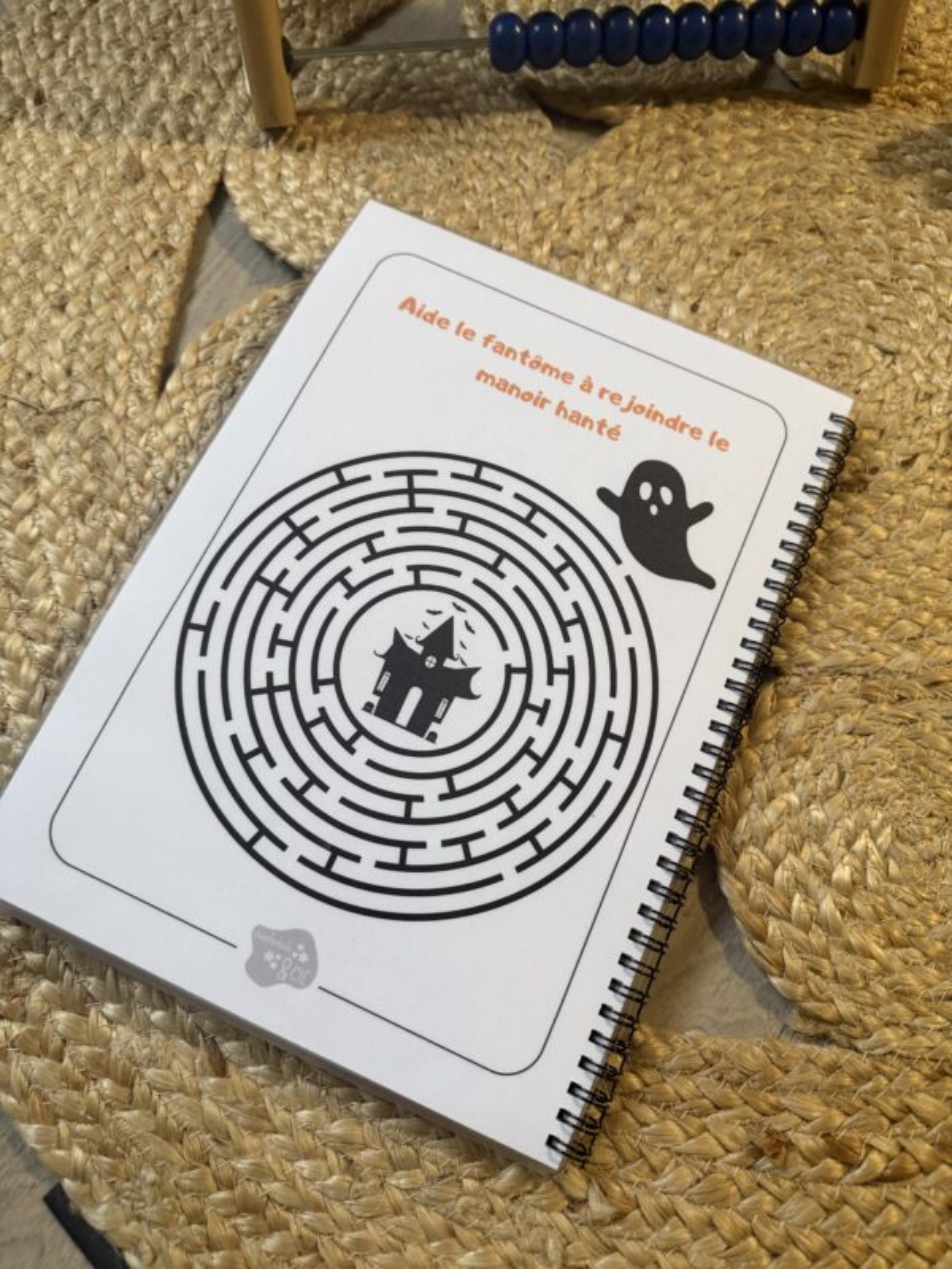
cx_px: 476
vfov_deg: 71.6
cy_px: 634
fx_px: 880
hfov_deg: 56.8
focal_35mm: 24
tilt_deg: -72.3
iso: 320
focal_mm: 6.76
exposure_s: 1/60
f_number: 1.78
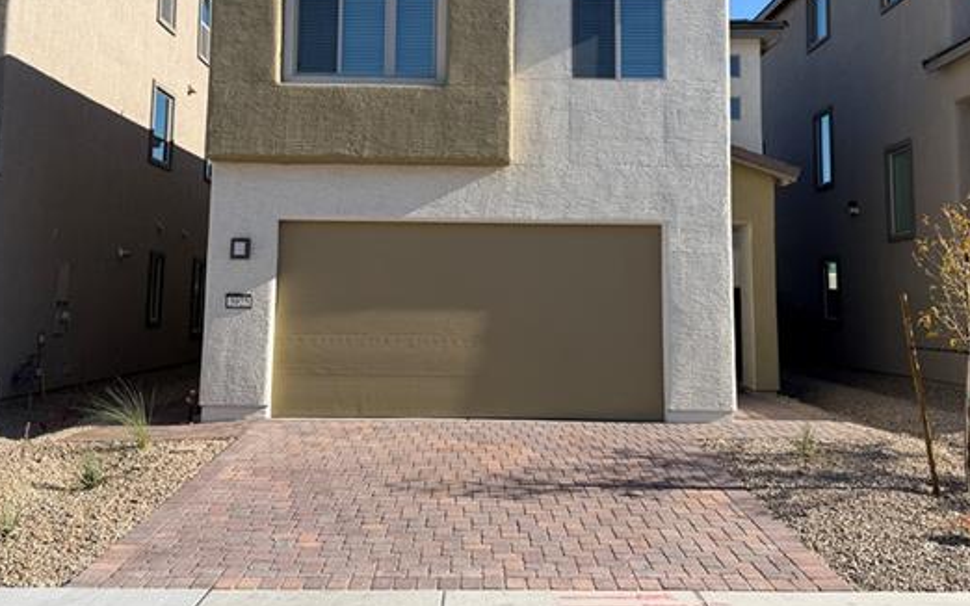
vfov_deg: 32.3
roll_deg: -0.8
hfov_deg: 50.4
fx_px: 1031
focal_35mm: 39
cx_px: 479
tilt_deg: +7.2
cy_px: 177
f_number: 1.78
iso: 80
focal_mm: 6.76
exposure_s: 1/3584
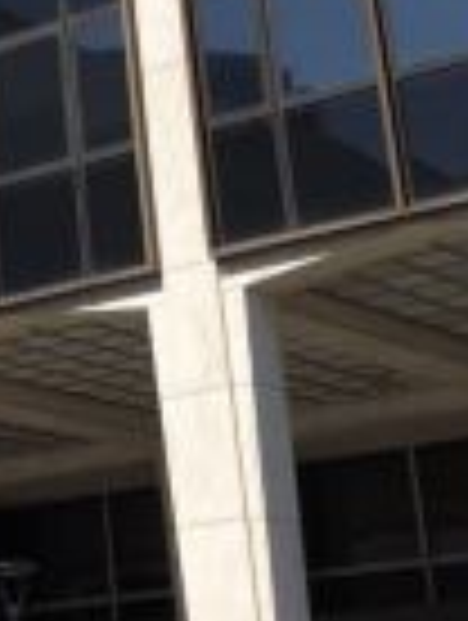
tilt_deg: +25.2
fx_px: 2264
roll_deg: +1.5
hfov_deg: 11.3
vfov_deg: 15.2
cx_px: -266
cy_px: -81
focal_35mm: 126
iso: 25
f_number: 2.2
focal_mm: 4.15
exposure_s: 1/2262
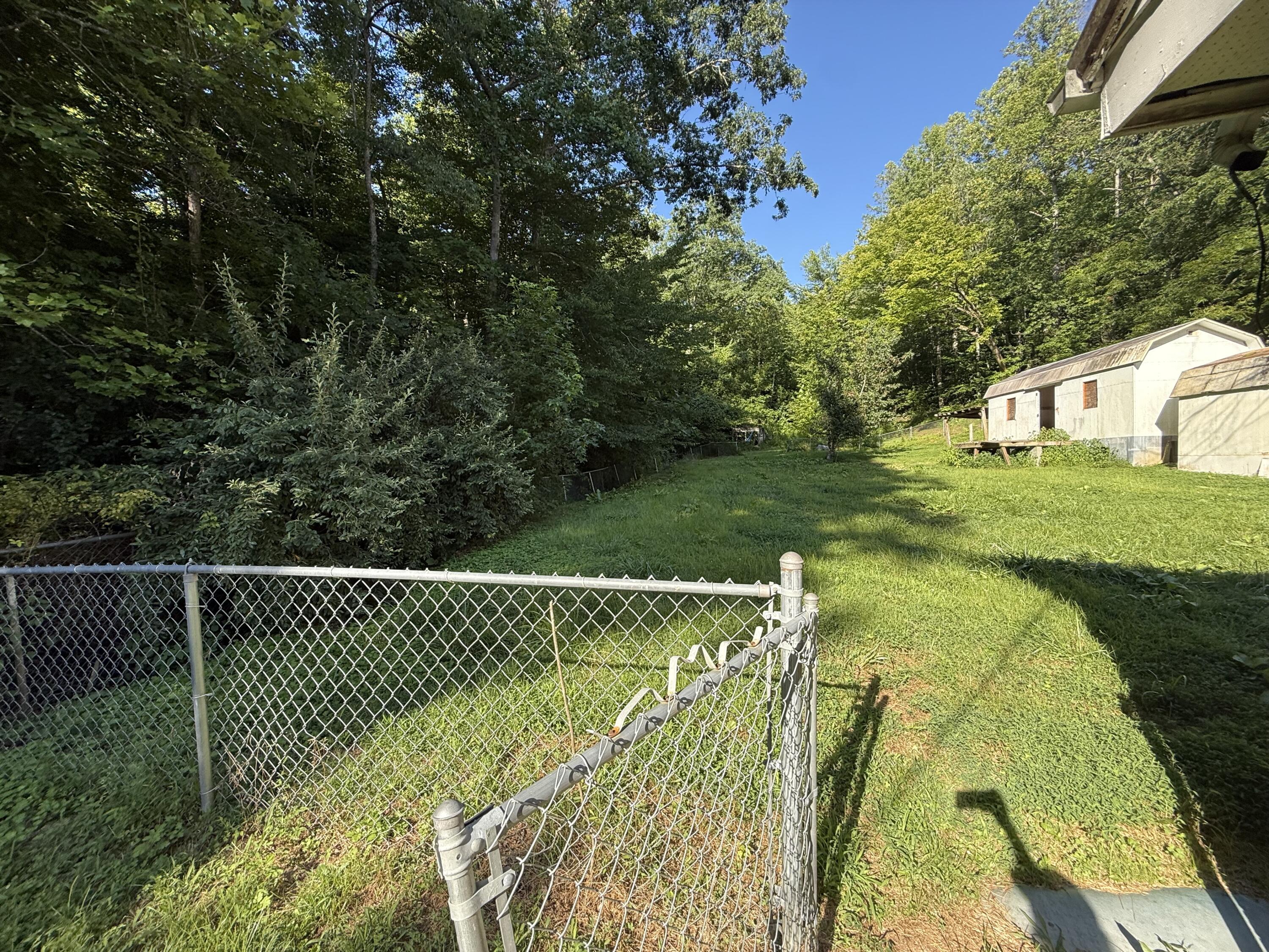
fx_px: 513
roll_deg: +0.8
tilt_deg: +0.7
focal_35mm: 14
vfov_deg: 85.7
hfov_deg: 102.1
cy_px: 476
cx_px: 634
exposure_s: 1/254
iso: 50
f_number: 2.2
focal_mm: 2.22
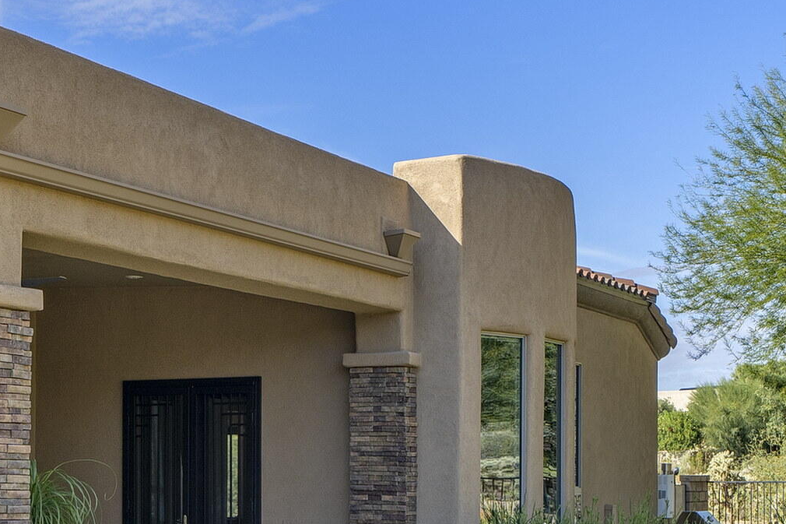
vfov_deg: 21.5
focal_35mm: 61
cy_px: 510
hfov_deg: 32.9
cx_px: 388
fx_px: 1332
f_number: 9
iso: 100
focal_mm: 22
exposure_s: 1/100
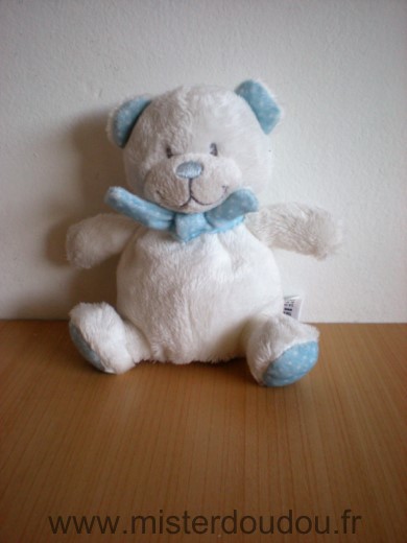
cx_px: 204
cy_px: 272
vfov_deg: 49.0
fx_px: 596
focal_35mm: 38
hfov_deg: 37.7
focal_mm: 6.3
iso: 200
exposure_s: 1/28.2
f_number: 3.1
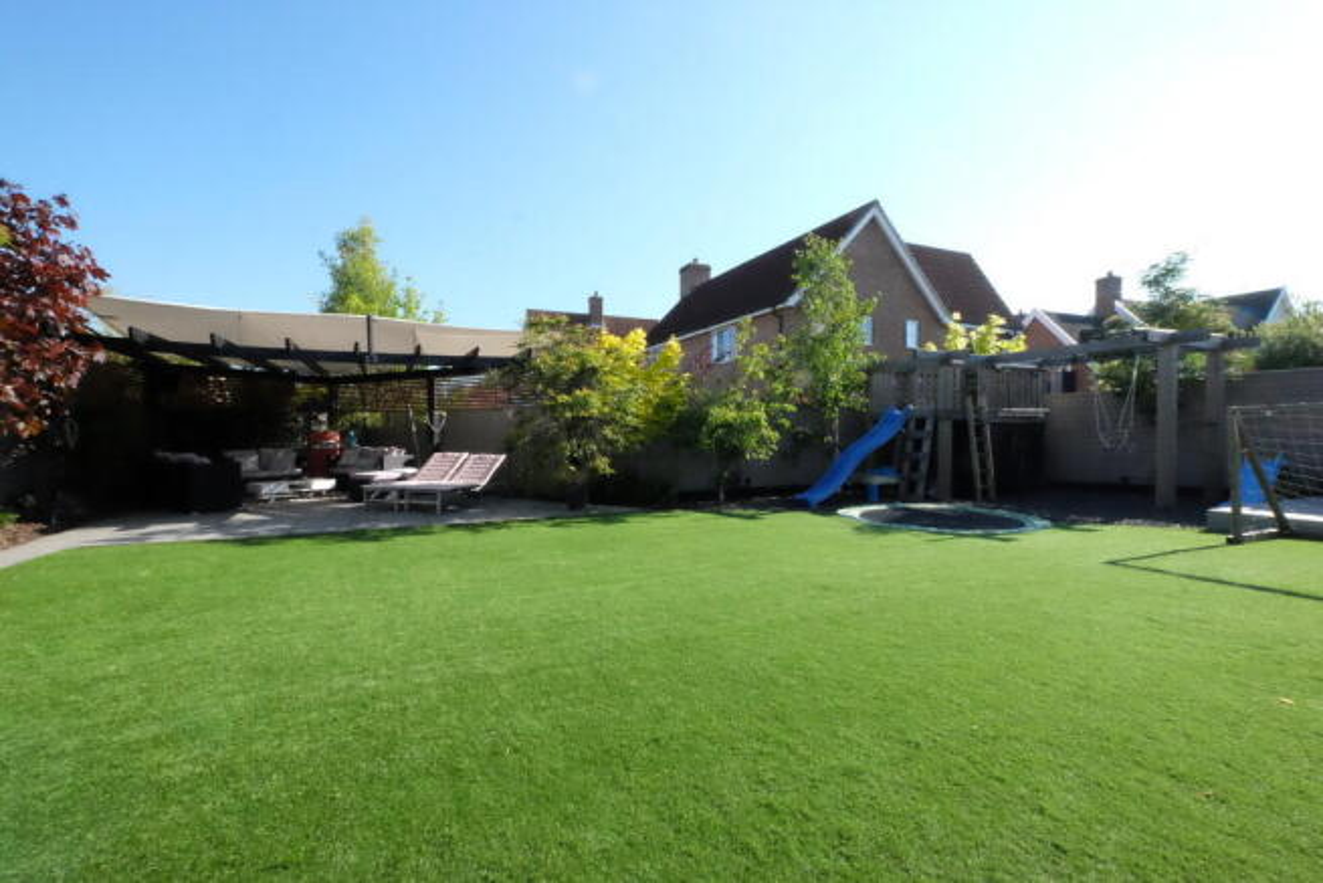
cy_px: 442
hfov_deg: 100.4
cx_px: 662
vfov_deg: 77.4
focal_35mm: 15
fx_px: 551
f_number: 22
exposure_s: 1/680
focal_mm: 10
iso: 6400
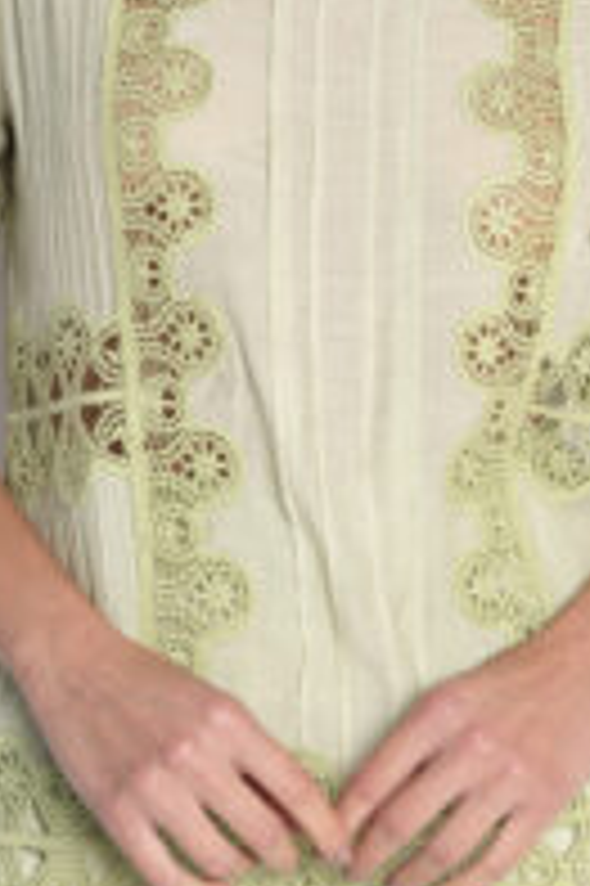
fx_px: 3004
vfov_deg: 16.8
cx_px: 338
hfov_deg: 11.2
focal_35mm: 122
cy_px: 290
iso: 320
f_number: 5
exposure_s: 1/125
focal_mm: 40
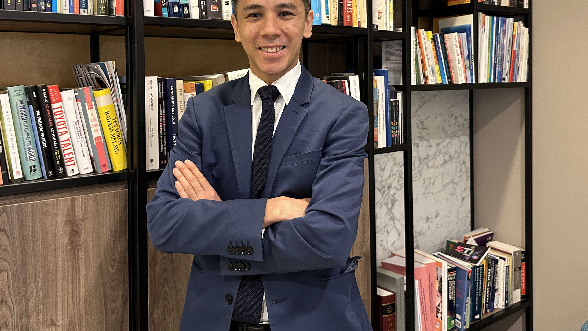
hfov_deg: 58.0
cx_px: 290
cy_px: 73
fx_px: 530
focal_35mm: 34
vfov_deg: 33.8
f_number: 1.78
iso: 500
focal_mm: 6.86
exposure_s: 1/50
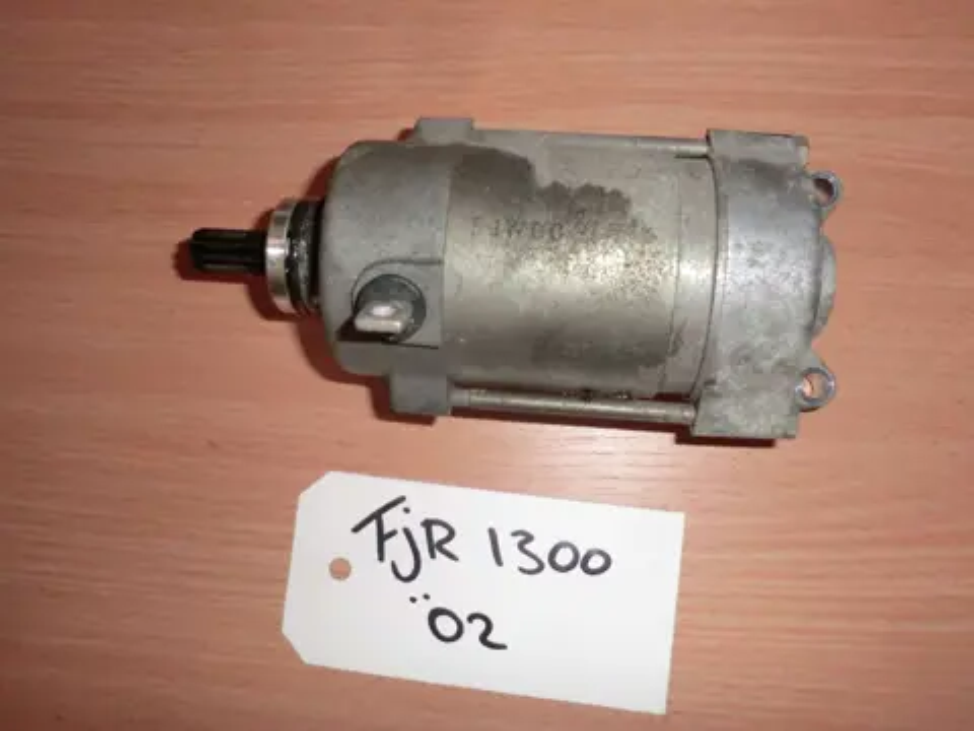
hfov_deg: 65.3
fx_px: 760
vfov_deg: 51.4
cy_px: 366
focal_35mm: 27
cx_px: 487
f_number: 3.2
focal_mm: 4.9
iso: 125
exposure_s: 1/60
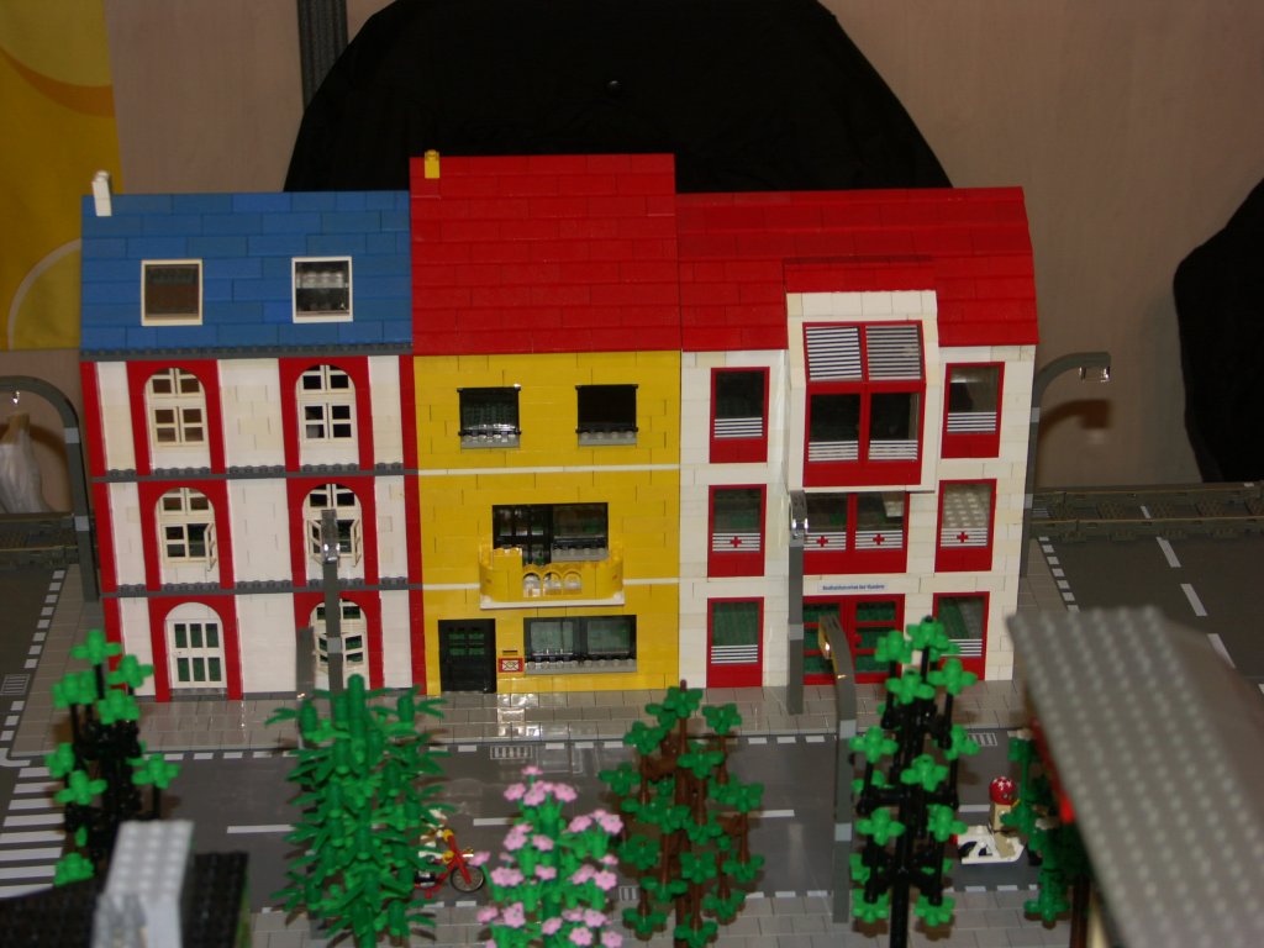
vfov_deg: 20.2
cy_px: 474
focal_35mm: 73
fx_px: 2666
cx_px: 632
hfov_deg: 26.7
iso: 100
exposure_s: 1/60
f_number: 3.2
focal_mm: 18.69
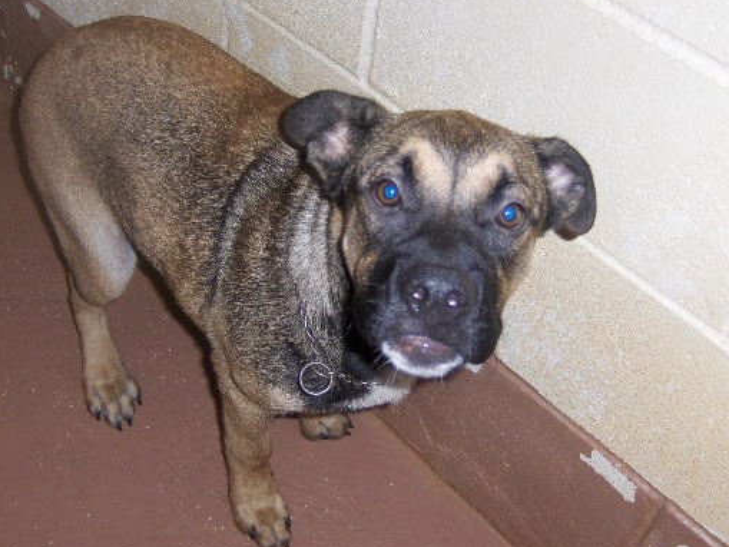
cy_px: 314
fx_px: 927
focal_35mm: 44
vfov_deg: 32.8
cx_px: 362
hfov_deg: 42.9
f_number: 2.8
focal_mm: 7.5
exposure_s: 1/60
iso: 100
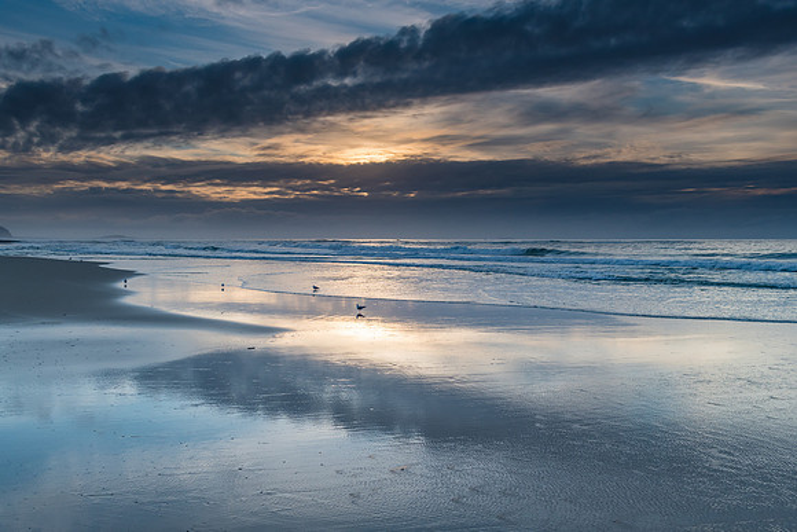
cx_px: 398
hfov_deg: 49.8
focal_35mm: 39
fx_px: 858
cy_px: 266
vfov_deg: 34.4
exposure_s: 1/320
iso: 320
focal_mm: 38
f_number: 6.3
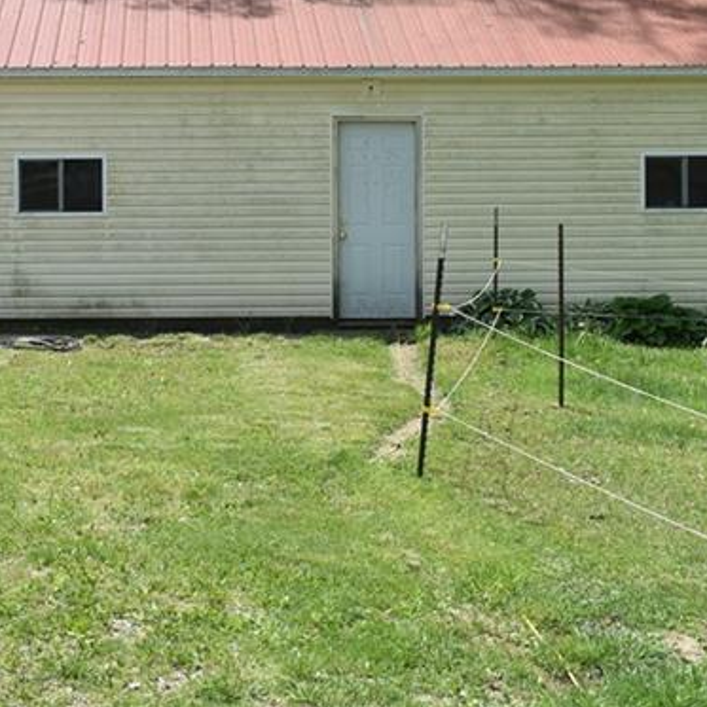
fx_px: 2103
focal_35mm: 91
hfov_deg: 19.1
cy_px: 146
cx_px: 269
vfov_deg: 18.9
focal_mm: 26
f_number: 8
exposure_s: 1/250
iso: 125
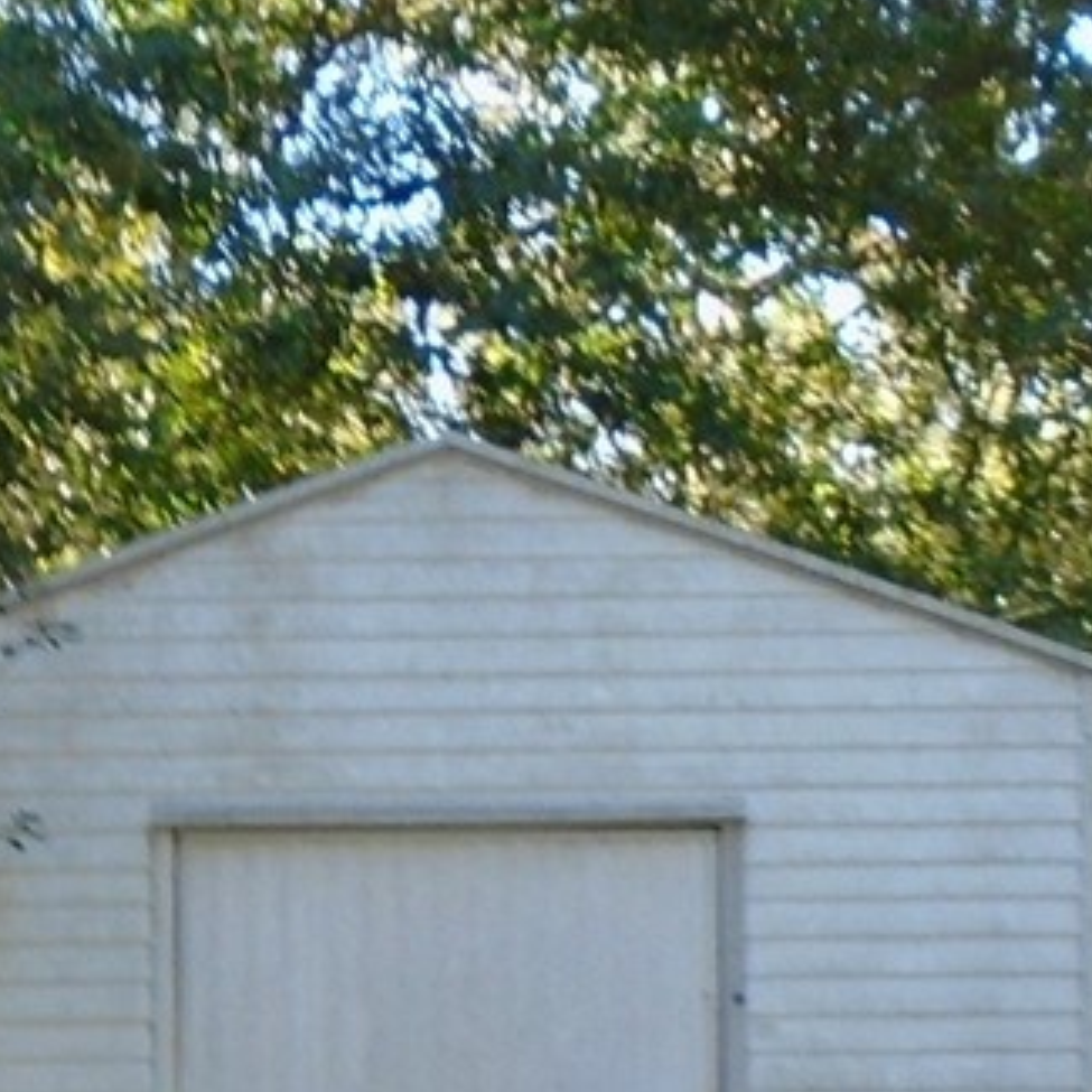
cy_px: 961
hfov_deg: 15.3
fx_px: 4033
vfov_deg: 15.3
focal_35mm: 113
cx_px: 249
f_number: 3.2
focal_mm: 4.6
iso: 100
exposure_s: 1/60
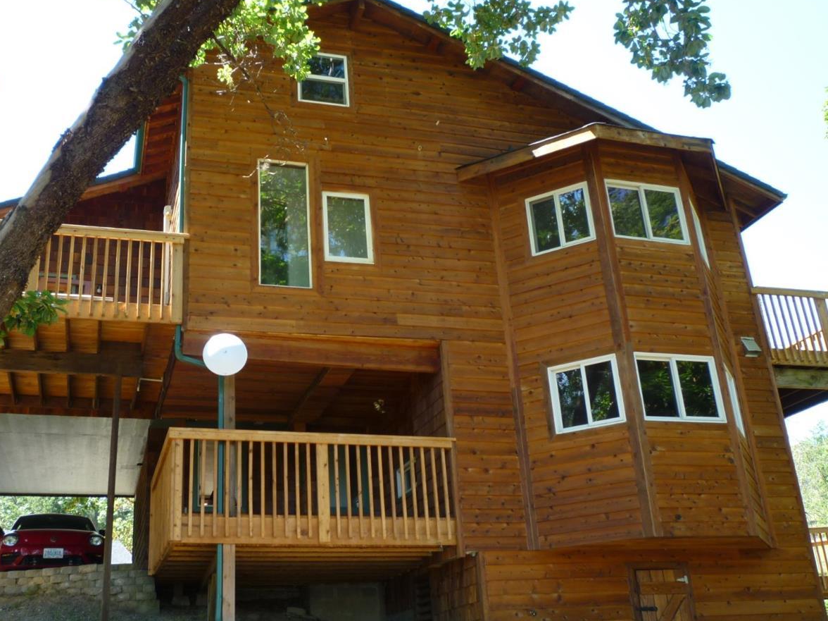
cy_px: 330
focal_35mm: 37
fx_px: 885
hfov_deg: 49.9
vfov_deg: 38.6
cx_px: 342
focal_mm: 5.2
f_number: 3.3
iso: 80
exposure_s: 1/80
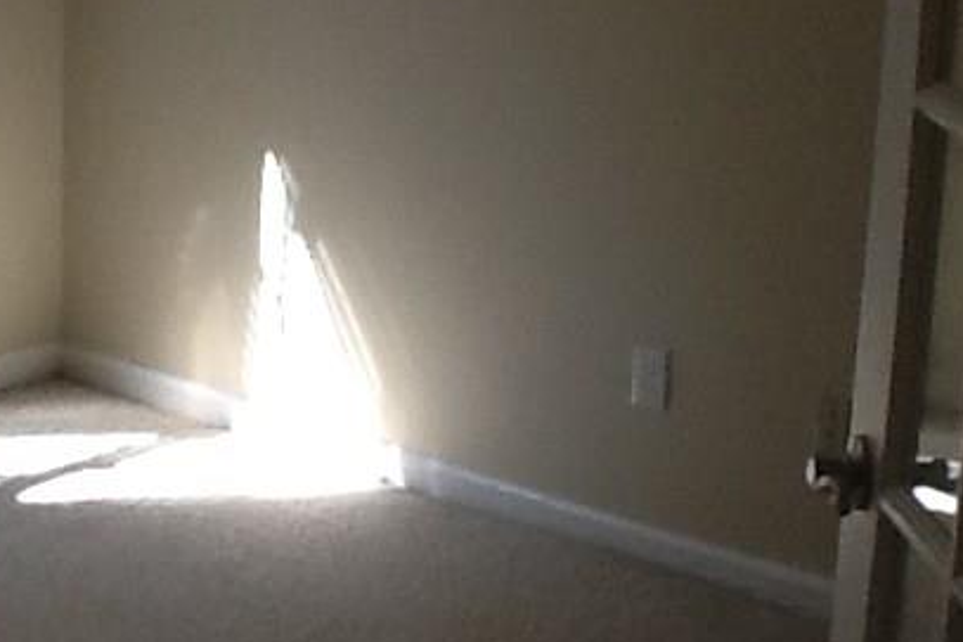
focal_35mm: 108
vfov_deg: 12.6
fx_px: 2888
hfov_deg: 18.8
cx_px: 196
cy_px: 145
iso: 64
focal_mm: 2.03
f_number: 2.4
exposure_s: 1/60
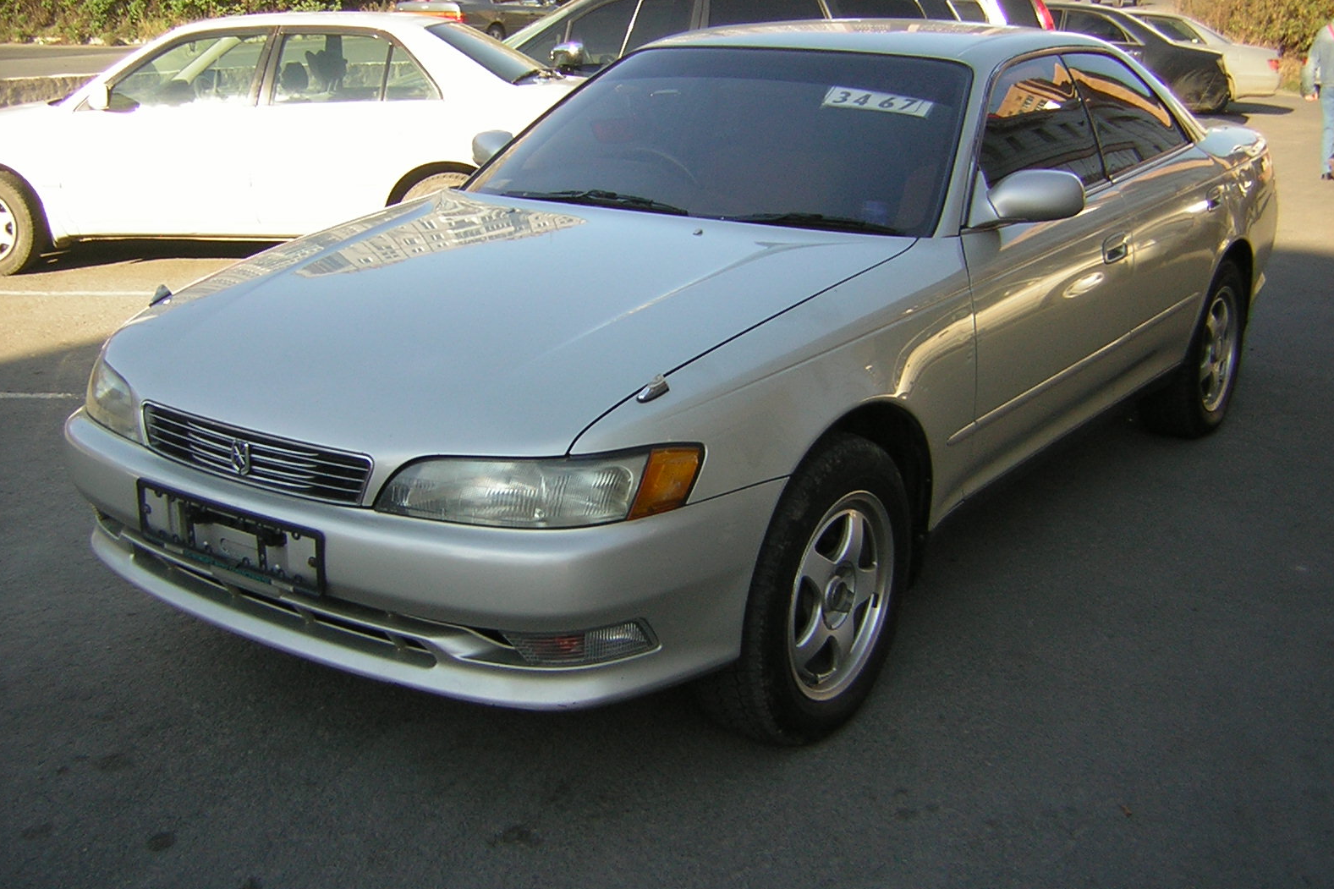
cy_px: 421
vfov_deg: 35.0
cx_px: 674
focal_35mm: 38
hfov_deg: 50.7
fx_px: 1408
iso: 50
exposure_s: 1/230
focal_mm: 4.7
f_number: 2.6
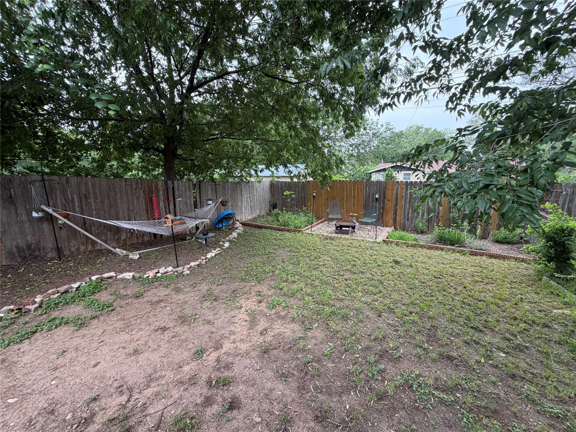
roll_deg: +1.3
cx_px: 288
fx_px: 233
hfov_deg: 102.1
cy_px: 216
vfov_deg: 85.7
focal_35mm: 14
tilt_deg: -9.9
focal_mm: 2.22
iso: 100
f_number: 2.2
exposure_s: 1/121
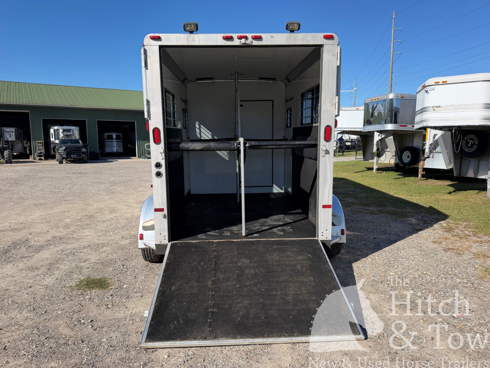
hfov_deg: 71.6
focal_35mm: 24
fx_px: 340
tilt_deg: -6.5
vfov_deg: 56.8
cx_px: 245
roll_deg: +0.3
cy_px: 184
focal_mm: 6.76
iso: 80
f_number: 1.78
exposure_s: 1/4405
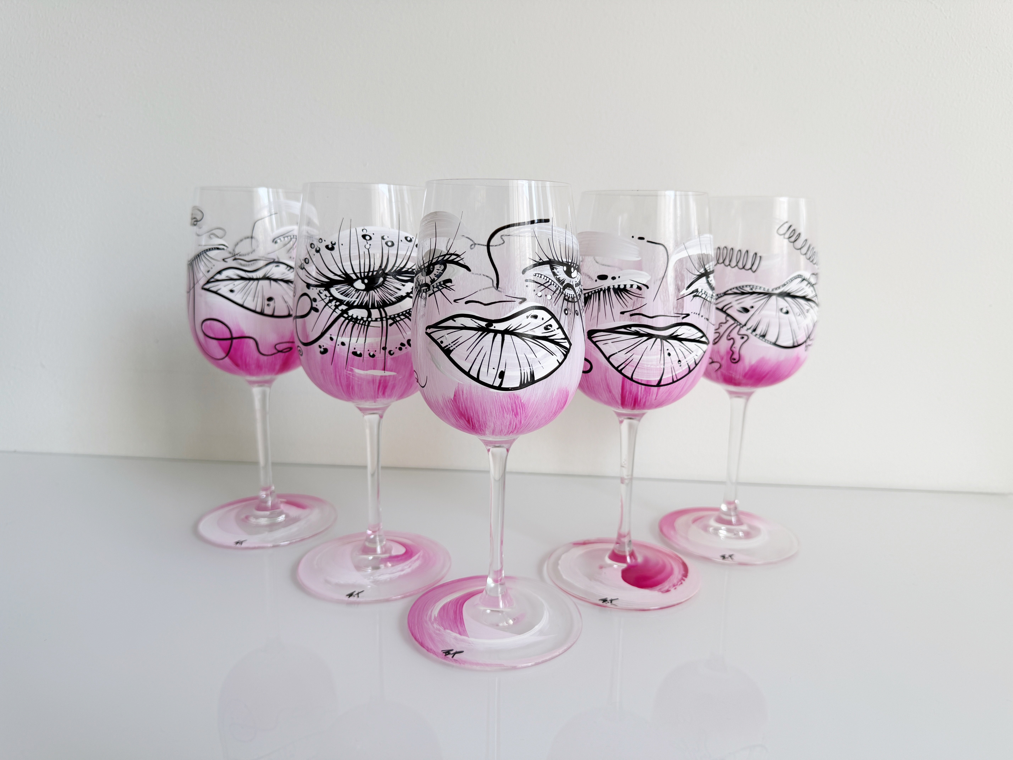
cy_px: 380
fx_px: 702
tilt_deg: -11.6
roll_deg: -1.5
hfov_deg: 71.6
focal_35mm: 24
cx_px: 506
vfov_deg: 56.8
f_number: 1.78
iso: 50
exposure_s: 1/121
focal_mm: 6.76
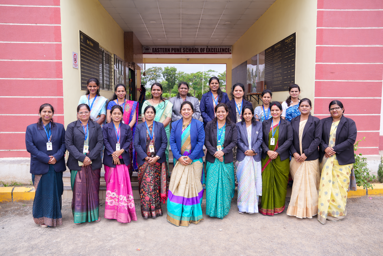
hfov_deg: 63.7
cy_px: 128
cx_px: 192
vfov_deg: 45.0
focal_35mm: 29
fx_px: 309
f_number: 5
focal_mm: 29
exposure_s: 1/160
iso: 100
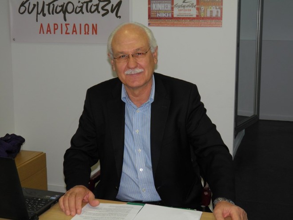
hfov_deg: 34.9
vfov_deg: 26.6
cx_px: 146
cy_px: 110
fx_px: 466
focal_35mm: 55
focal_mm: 10
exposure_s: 1/80
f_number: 3.6
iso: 100
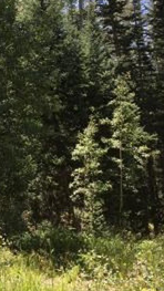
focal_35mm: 77
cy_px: 89
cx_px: -65
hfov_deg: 14.8
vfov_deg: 27.3
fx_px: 595
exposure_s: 1/420
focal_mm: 4.15
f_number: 2.2
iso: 25
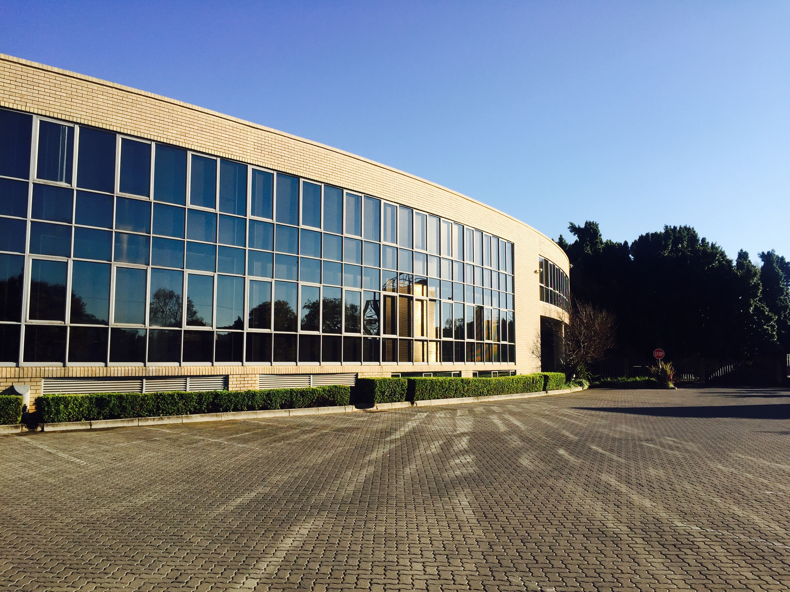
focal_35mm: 29
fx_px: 662
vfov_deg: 48.2
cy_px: 296
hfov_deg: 61.7
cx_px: 395
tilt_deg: +3.3
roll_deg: -0.5
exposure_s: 1/1721
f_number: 2.2
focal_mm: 4.15
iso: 32
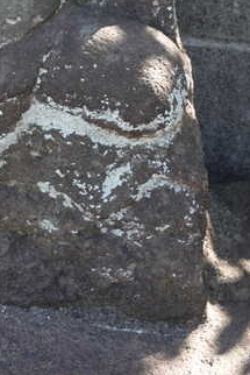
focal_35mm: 108
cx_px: -34
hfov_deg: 12.4
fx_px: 1124
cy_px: -171
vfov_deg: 17.2
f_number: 3.5
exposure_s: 1/100
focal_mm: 12.76
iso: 125
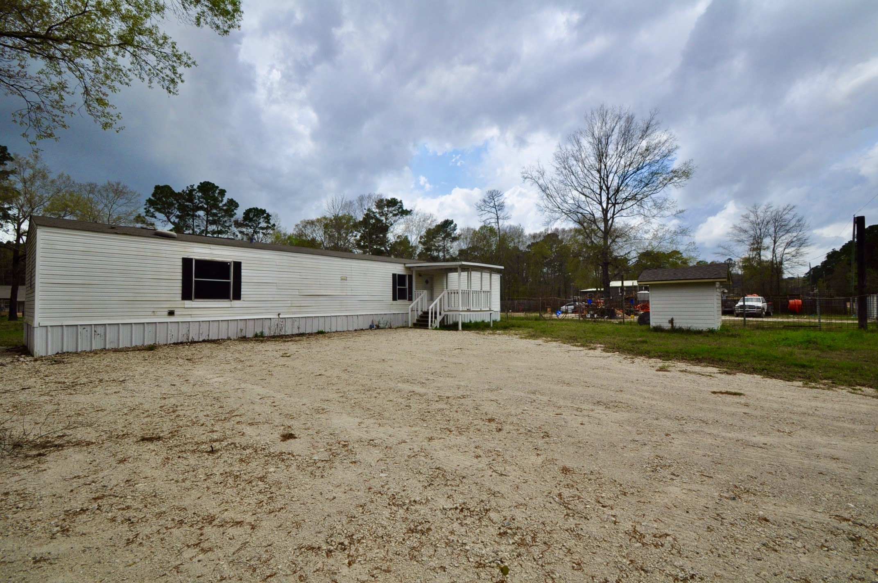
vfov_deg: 77.2
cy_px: 292
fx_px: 365
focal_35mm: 15
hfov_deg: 100.5
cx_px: 439
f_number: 16
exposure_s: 1/200
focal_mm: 10
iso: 200
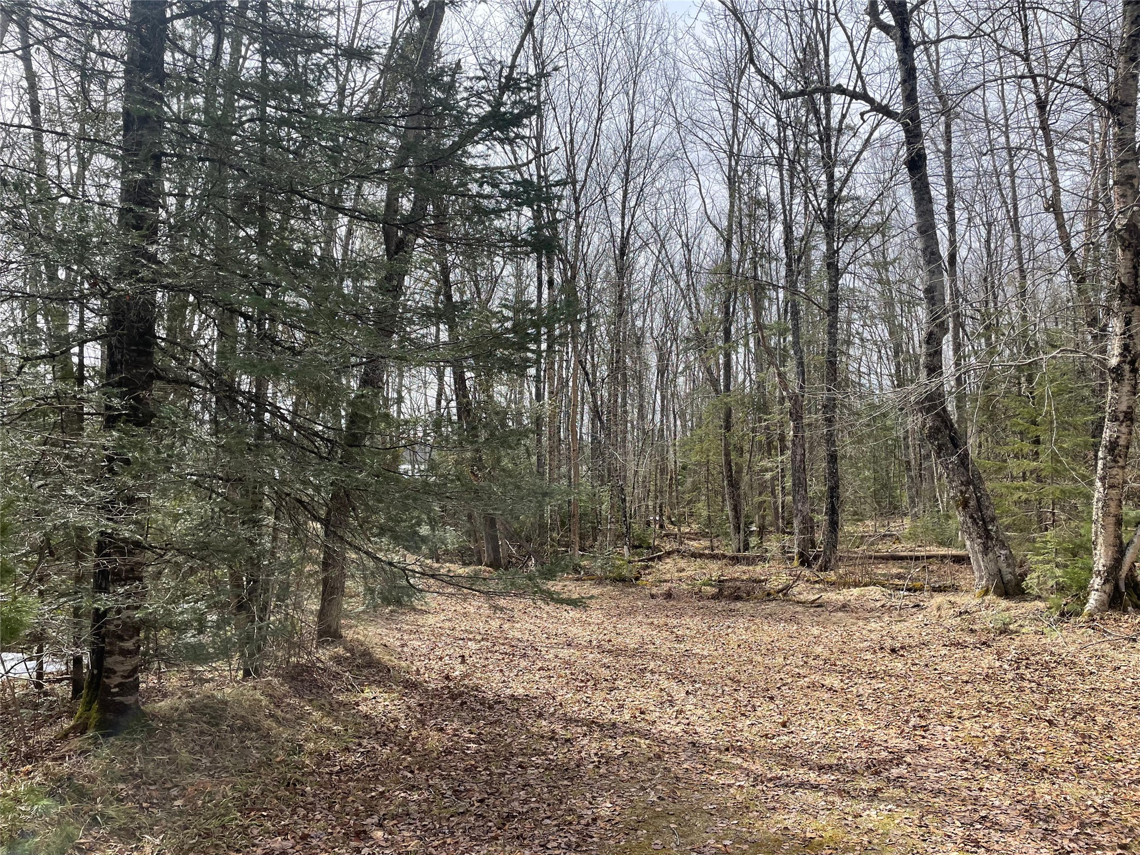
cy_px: 428
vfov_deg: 53.1
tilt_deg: +1.3
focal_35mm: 26
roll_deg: +0.0
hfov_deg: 67.3
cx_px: 570
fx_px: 856
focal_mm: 4.2
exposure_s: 1/1511
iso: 32
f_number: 1.6
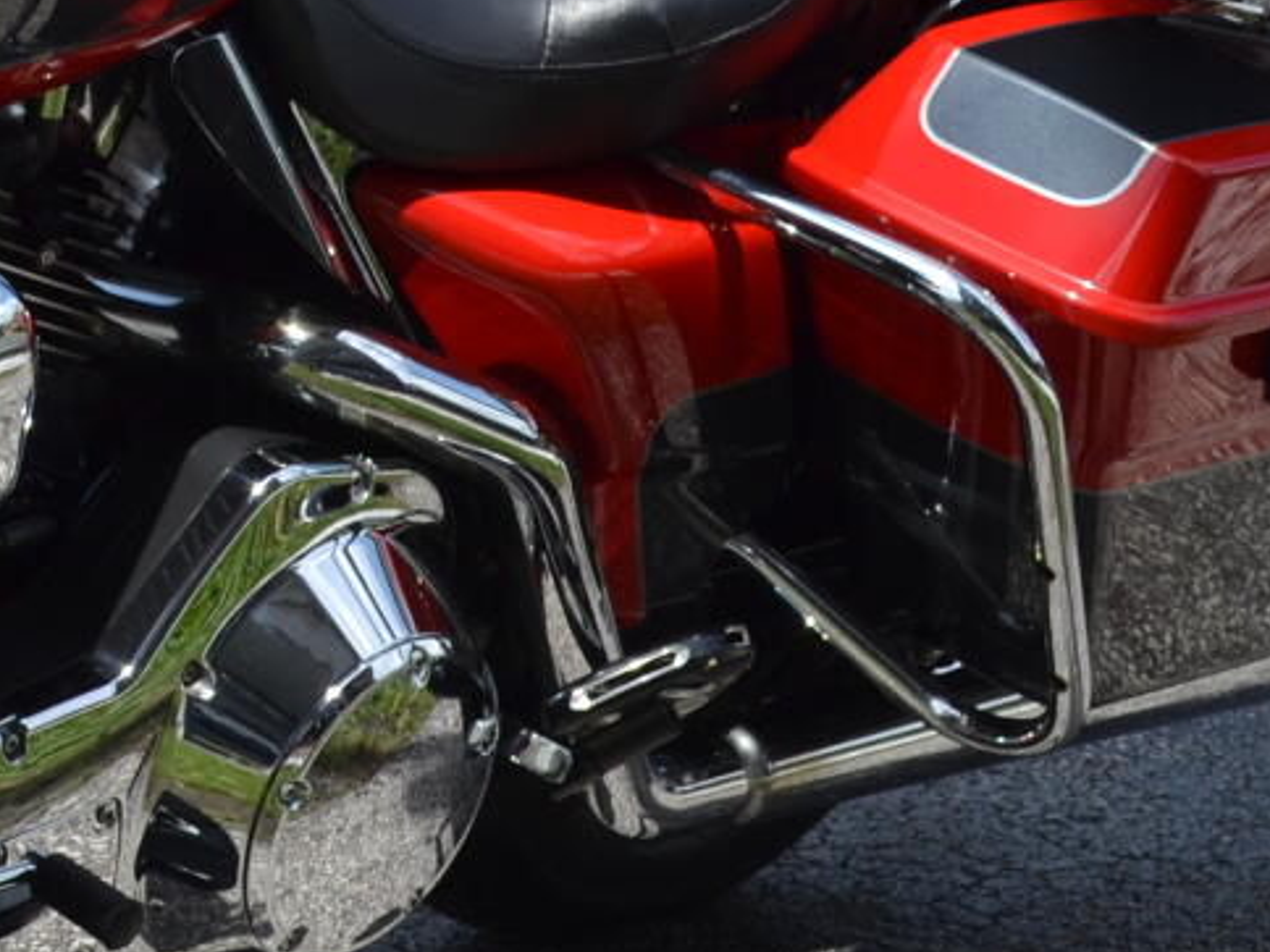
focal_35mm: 143
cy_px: 90
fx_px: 5246
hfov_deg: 13.3
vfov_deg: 10.3
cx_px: -404
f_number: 8
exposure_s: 1/250
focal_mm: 24
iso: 100
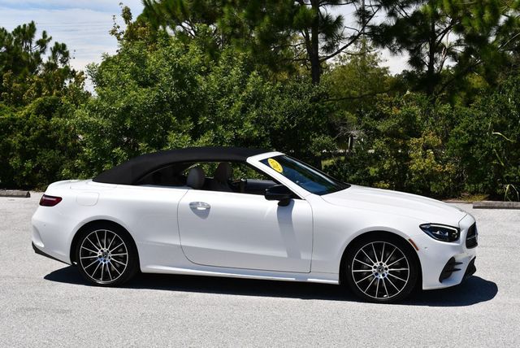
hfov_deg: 31.4
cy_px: 174
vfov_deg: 21.3
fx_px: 925
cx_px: 260
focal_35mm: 64
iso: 100
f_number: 9
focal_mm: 32
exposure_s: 1/320
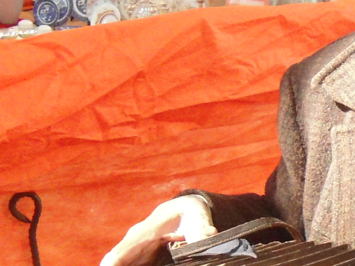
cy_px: 200
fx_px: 1128
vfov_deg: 13.4
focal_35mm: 110
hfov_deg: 16.9
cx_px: 452
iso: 400
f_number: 2.8
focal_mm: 4.7
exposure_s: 1/250
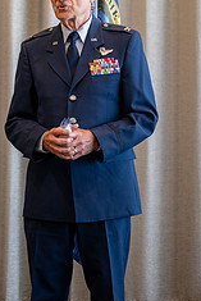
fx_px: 1121
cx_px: 83
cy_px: 53
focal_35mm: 134
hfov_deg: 10.2
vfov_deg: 15.2
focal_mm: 70
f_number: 2.8
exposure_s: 1/125
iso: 200
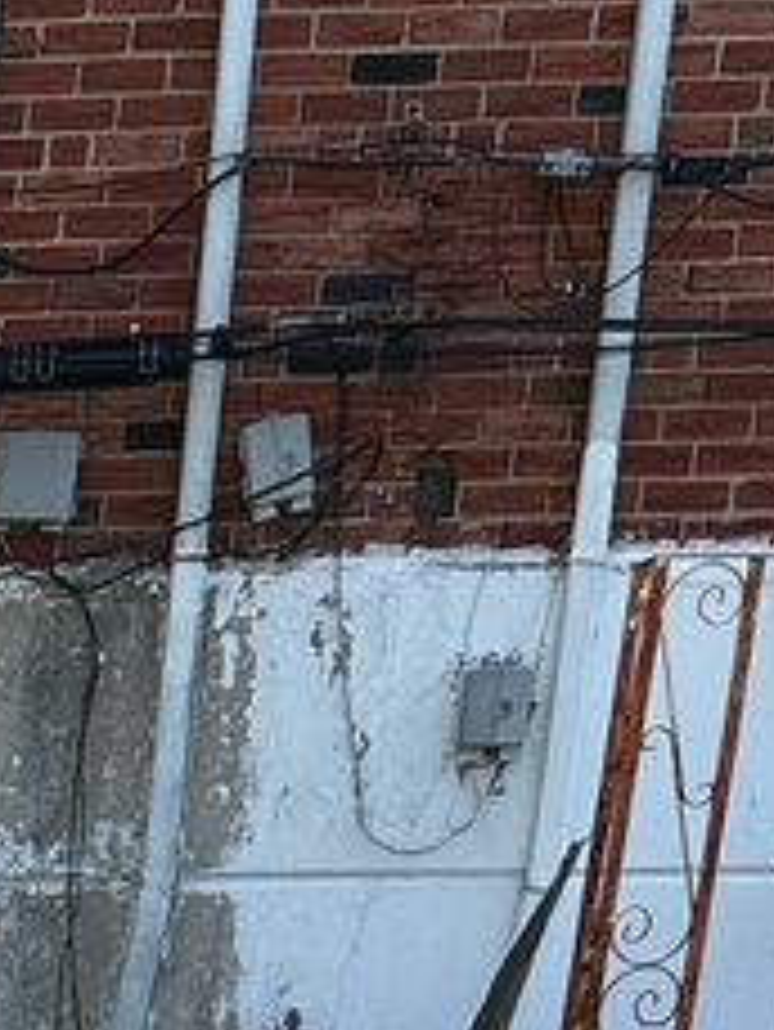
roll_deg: -0.1
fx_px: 4051
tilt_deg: -17.1
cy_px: 2294
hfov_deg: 9.6
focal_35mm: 136
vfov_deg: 12.2
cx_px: -1134
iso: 50
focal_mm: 5.96
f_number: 1.6
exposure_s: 1/1155
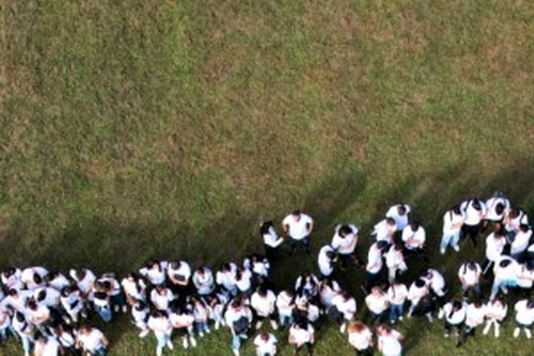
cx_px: 374
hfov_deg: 23.0
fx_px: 1305
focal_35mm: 88
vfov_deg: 13.8
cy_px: 644
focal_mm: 8.38
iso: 110
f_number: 2.8
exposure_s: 1/1250
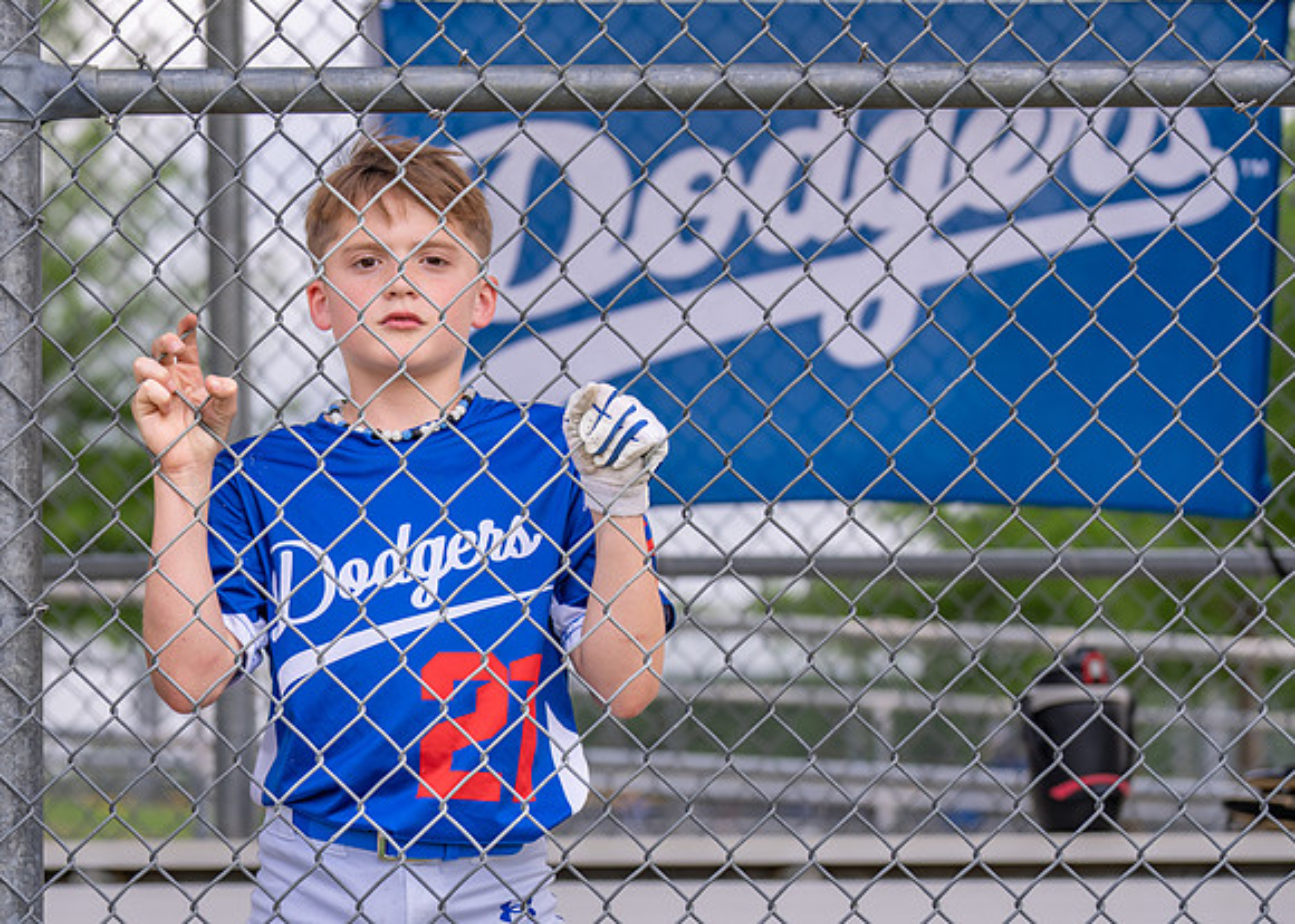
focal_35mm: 106
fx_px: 3881
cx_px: 518
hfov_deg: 18.9
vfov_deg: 13.6
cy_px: 504
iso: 100
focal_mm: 70
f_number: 2.8
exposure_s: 1/640
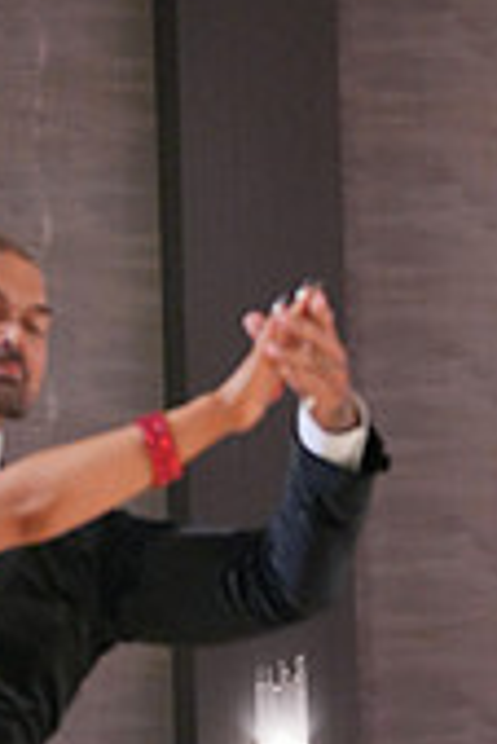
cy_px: 1087
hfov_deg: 4.2
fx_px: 6819
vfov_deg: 6.2
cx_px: -200
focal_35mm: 330
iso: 4000
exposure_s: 1/400
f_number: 4
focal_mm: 96
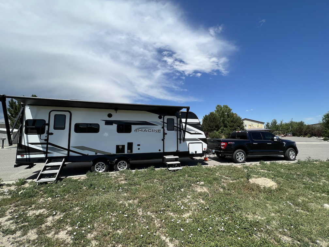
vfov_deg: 89.9
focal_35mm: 13
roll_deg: +0.4
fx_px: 124
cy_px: 124
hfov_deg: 106.2
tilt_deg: +5.6
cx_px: 164
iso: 32
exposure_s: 1/2137
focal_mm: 1.57
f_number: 1.8
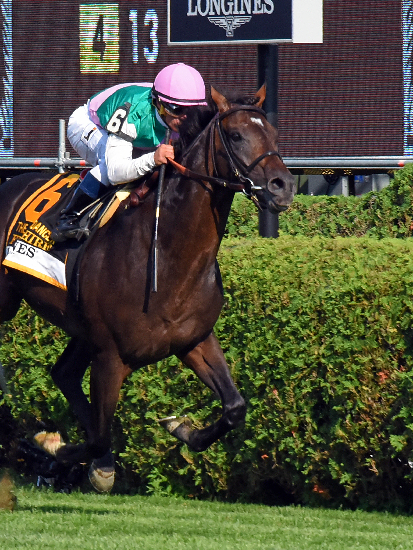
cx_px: 101
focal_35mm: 433
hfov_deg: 3.4
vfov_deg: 4.6
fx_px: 6888
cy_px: 275
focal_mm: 300
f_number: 16
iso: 2000
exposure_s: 1/1250
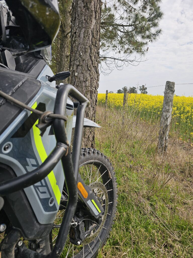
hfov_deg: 58.9
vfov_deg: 73.9
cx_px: 96
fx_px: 171
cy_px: 129
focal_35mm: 23
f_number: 1.7
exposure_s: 1/493
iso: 10
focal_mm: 6.3
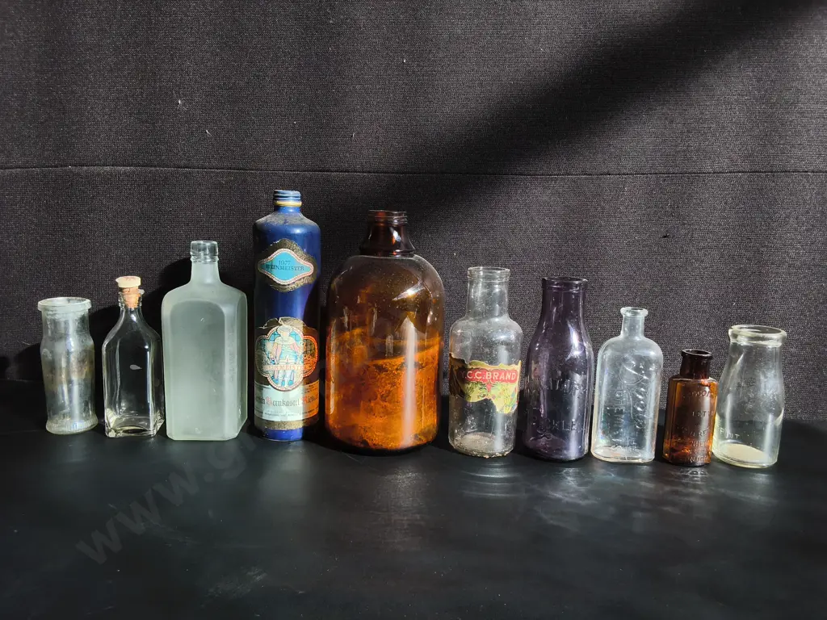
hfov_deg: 65.3
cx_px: 414
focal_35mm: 27
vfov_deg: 51.4
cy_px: 310
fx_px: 645
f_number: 2
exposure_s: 1/824
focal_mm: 2.87
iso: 32
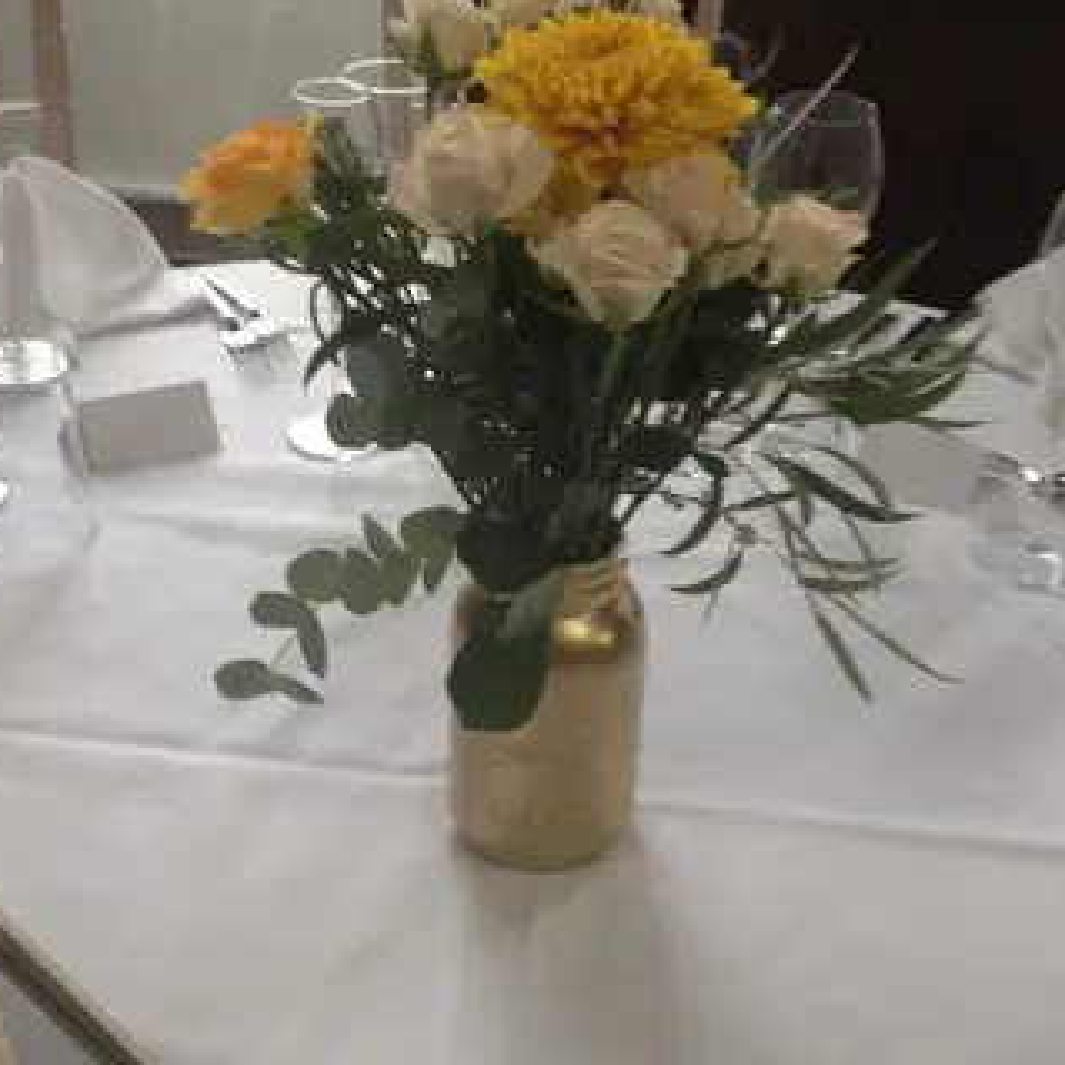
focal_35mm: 54
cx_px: 541
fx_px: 1880
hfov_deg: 31.6
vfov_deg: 31.6
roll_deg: -2.8
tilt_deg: -30.8
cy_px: 499
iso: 50
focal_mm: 4.28
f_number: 2.4
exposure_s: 1/20
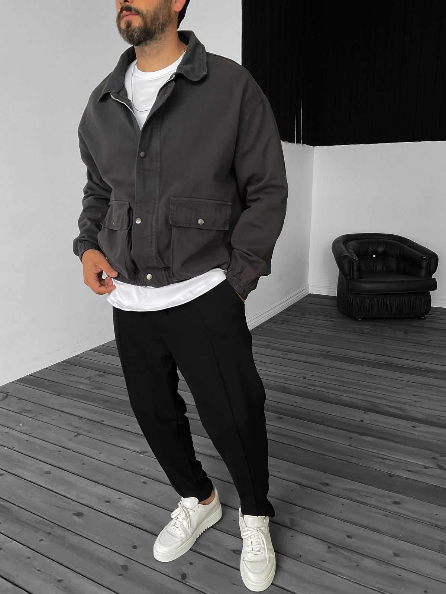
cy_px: 297
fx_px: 498
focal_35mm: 29
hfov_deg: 48.2
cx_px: 223
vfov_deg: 61.7
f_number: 1.8
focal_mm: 3
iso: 25
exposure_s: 1/120
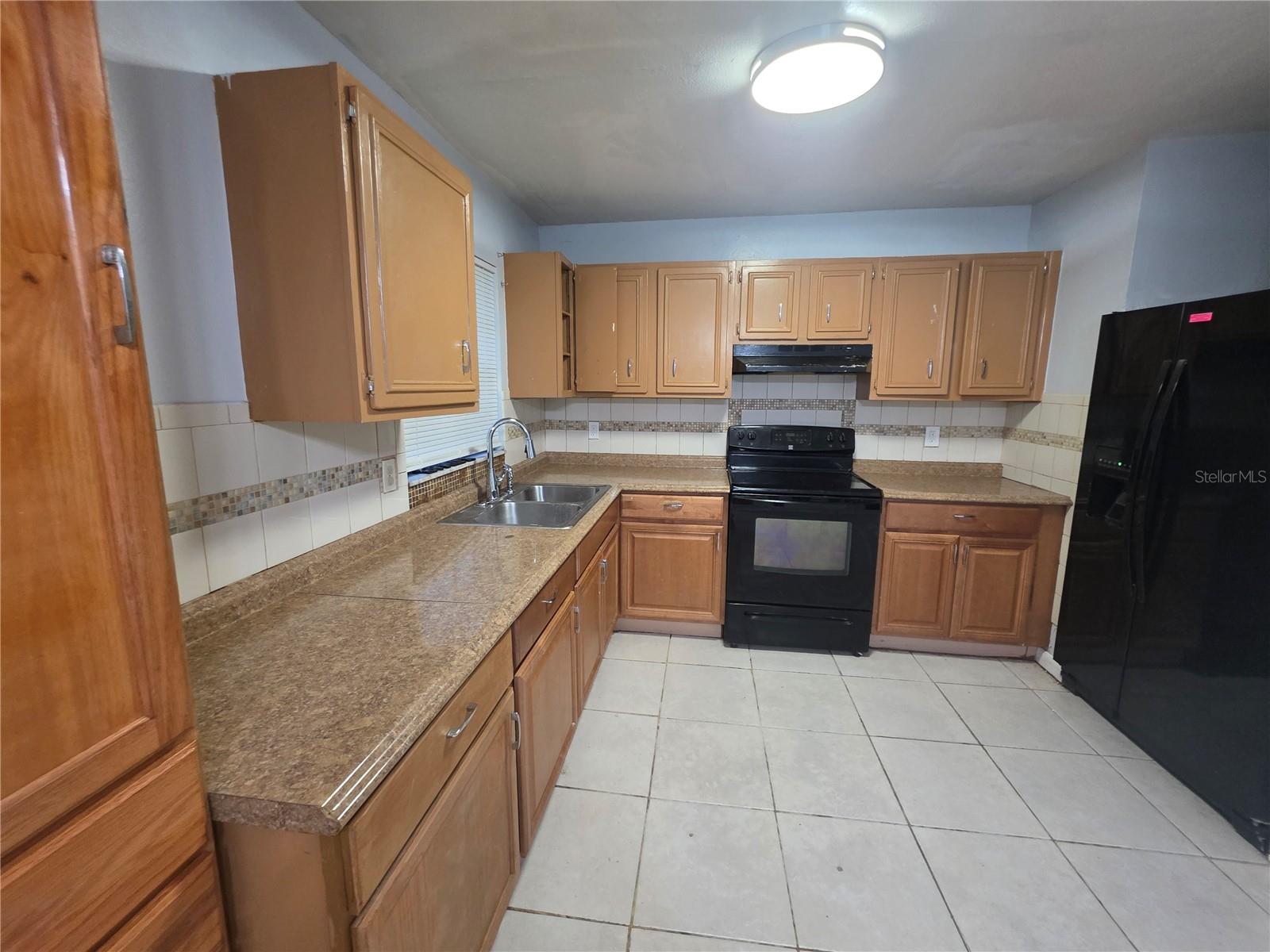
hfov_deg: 106.2
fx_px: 477
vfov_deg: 89.9
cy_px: 476
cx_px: 635
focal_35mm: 13
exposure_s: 1/60
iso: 400
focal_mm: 2.2
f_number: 1.9
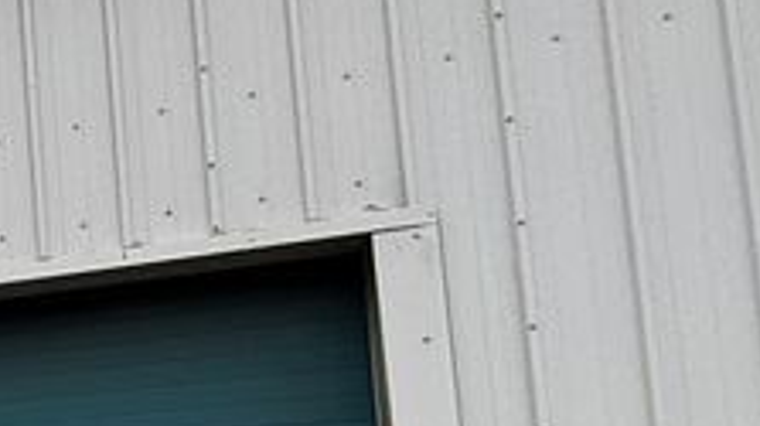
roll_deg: -0.1
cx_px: -903
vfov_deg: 15.2
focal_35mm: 76
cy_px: 527
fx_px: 1530
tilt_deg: +5.7
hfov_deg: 16.8
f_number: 2.2
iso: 64
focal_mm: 2.22
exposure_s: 1/427
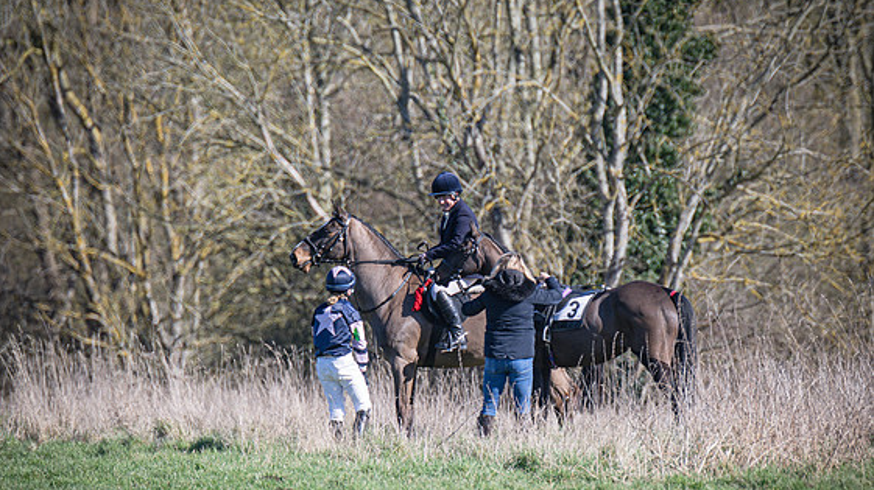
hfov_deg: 4.1
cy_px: 268
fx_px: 12277
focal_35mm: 530
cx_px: 437
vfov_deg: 2.3
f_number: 4
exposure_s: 1/1000
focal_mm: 280
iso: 160
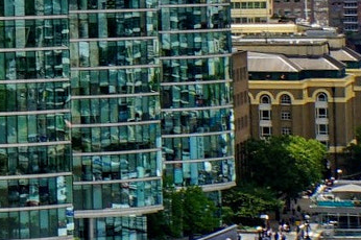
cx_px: -466
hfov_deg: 8.6
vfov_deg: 6.1
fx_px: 2224
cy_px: -129
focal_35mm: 222
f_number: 14
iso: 100
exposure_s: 1/80
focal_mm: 32
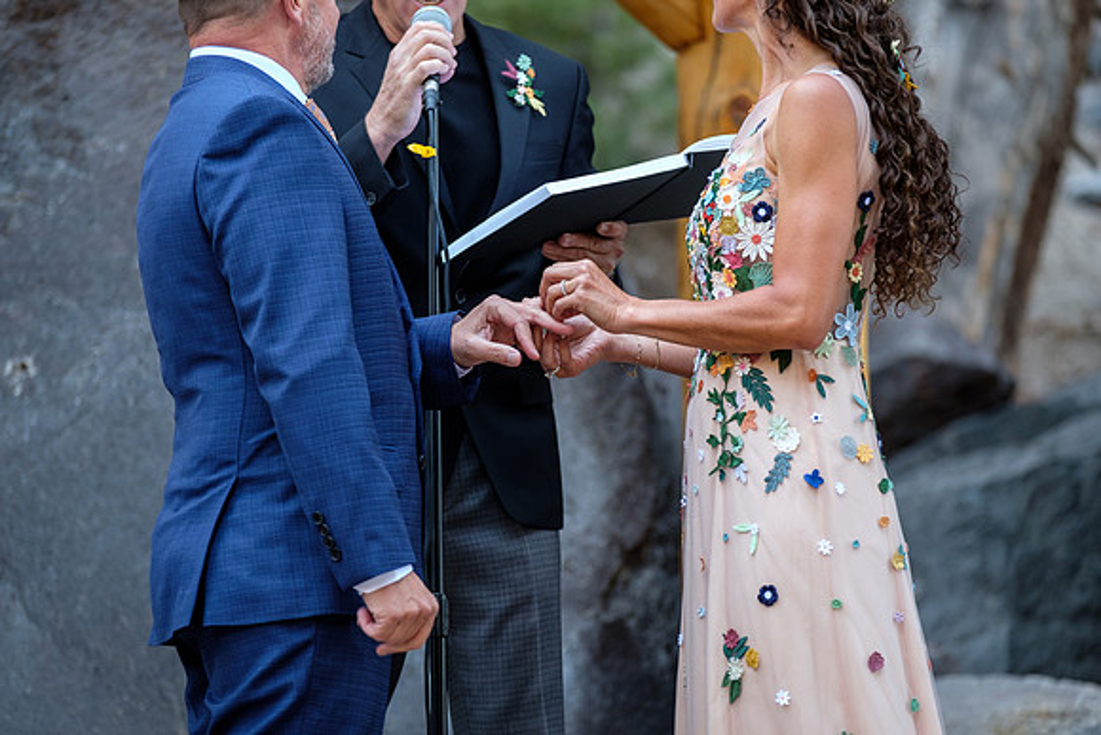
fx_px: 6424
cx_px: 550
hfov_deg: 9.8
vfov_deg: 6.5
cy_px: 368
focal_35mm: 210
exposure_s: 1/70
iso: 640
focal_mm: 140
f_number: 3.2
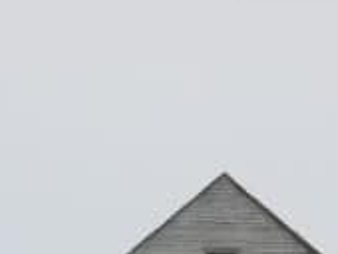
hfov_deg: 4.0
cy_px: 351
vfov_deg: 3.0
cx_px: 159
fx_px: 4801
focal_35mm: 491
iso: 100
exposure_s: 1/125
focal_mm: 50
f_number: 6.3
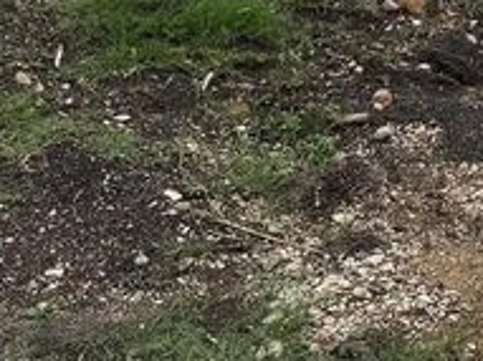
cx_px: 706
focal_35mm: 129
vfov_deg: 10.0
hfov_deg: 14.4
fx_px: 1799
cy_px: -512
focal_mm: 6.76
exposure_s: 1/3953
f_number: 1.78
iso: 100
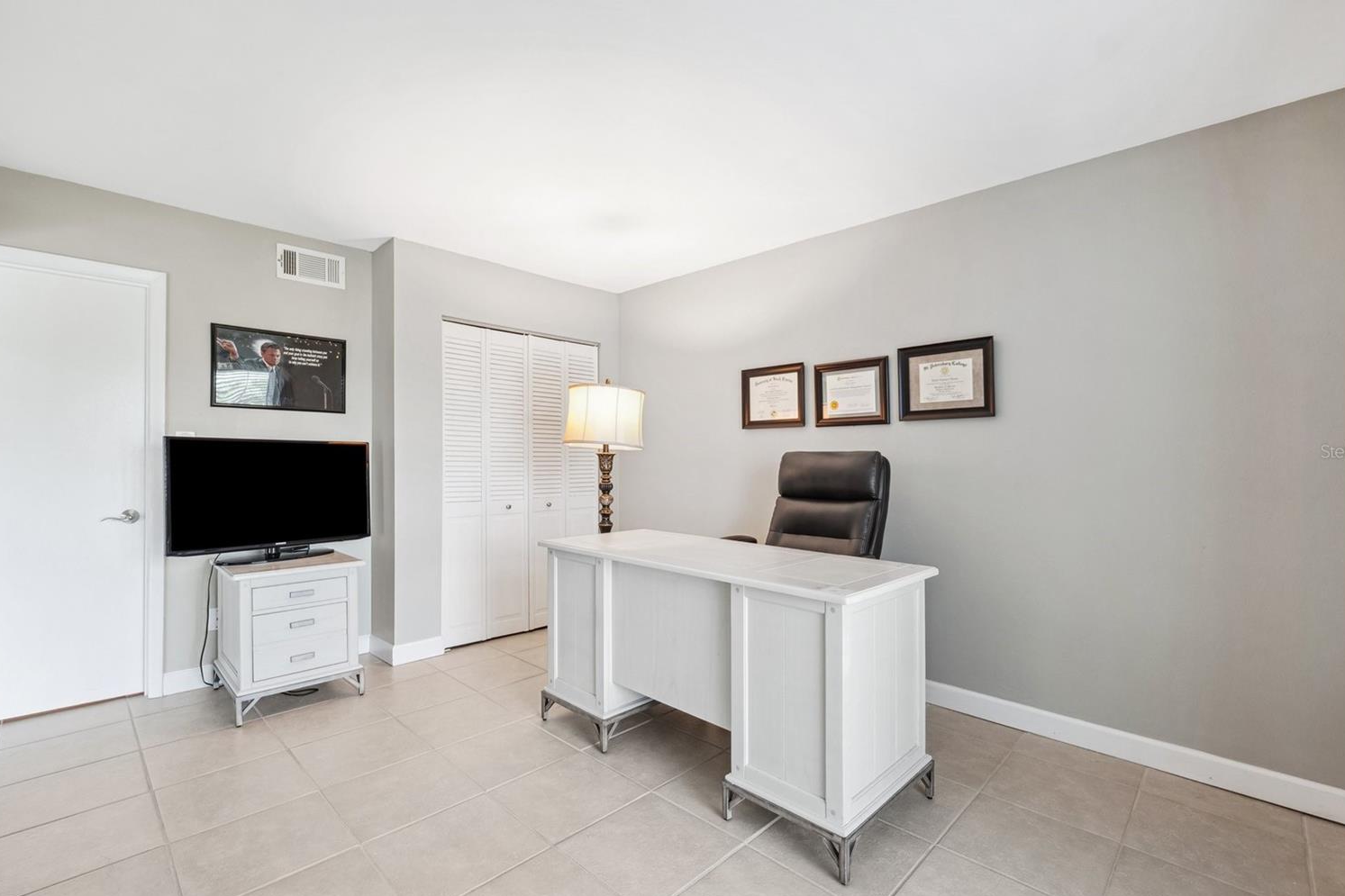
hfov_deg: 100.4
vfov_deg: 77.3
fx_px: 560
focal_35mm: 15
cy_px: 451
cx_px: 680
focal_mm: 14
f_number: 8
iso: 400
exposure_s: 1/4
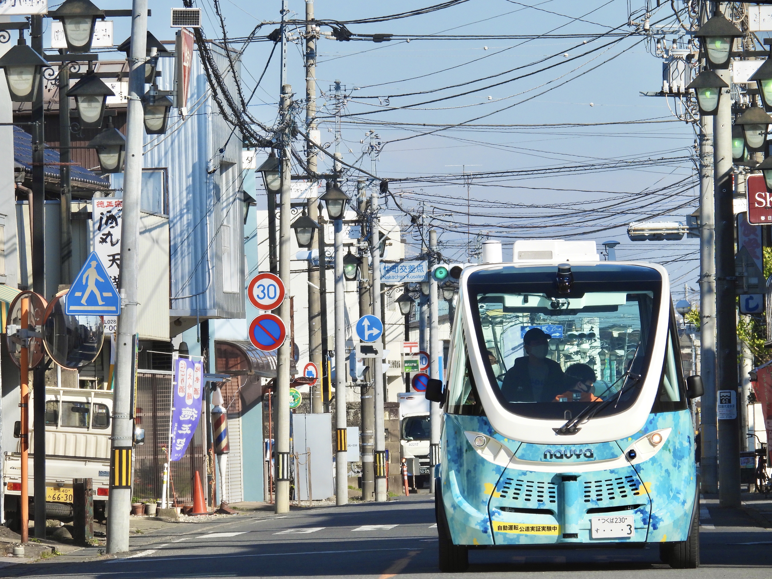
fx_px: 7806
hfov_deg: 5.7
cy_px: 290
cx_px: 386
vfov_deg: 4.2
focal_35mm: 350
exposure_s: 1/800
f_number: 5
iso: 100
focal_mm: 62.5
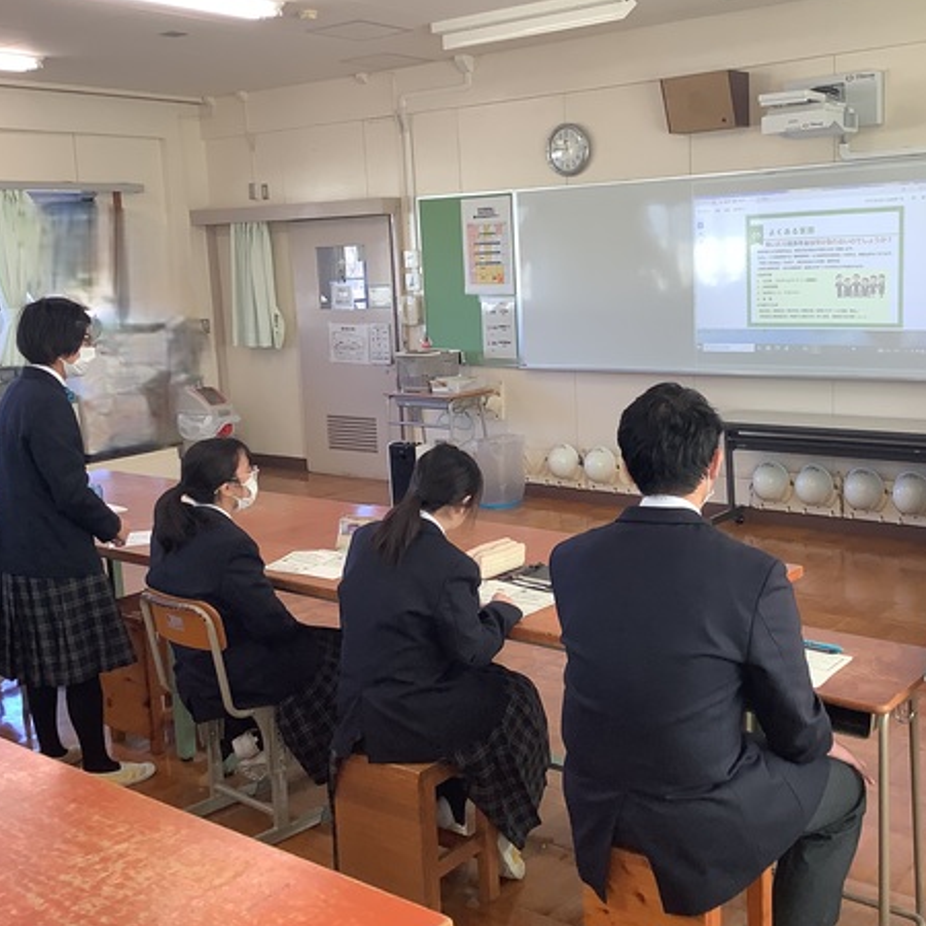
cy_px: 434
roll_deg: +2.7
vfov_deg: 42.8
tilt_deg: -9.3
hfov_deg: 42.7
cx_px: 545
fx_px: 1180
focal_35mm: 39
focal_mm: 3.3
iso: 64
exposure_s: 1/120
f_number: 2.4
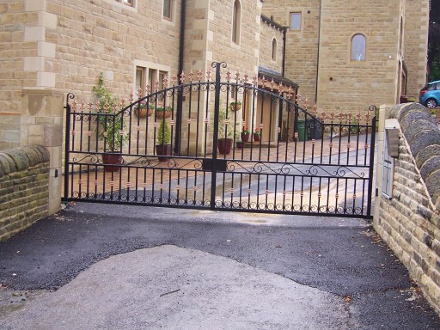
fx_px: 559
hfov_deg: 42.9
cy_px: 165
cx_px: 220
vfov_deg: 32.9
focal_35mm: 44
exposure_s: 1/125
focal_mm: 7.3
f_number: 3.3
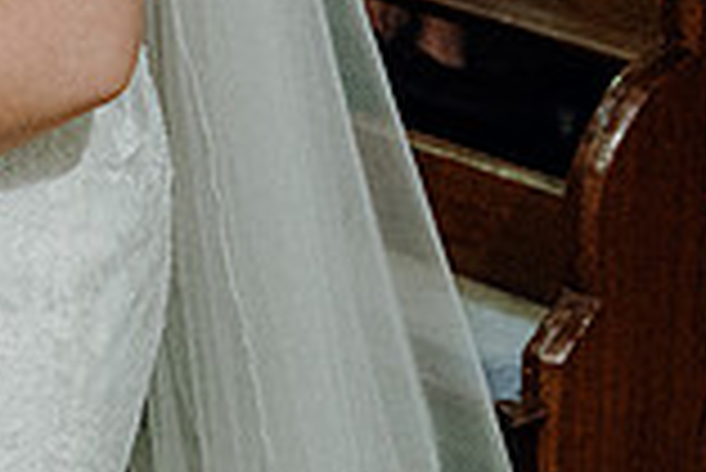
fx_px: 3985
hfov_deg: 9.9
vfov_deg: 6.6
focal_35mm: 203
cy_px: -384
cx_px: -297
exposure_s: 1/200
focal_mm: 37
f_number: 3.5
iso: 5000
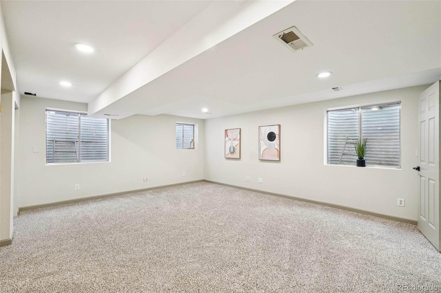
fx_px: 184
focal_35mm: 15
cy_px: 146
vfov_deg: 77.3
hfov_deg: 100.4
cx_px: 220
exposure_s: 1/6
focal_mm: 10
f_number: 8
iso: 800
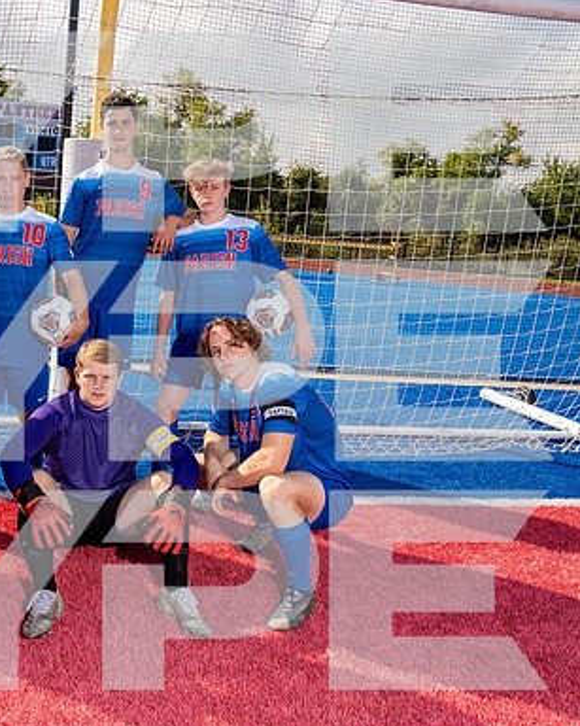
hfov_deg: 40.5
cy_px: 362
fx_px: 730
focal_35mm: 34
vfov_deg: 52.9
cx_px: 72
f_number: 5.6
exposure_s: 1/250
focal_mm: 24
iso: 100
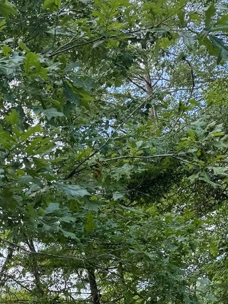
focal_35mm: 74
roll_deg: +6.4
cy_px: 391
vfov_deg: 23.4
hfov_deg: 18.7
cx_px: -54
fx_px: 650
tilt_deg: -1.4
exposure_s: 1/279
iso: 80
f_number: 1.78
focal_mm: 6.76
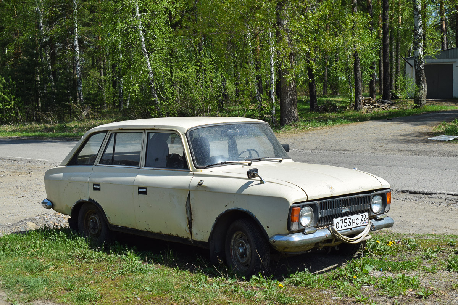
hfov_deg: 38.9
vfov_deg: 26.5
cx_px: 229
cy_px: 152
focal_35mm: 51
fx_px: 649
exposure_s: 1/800
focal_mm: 34
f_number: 6.3
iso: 200
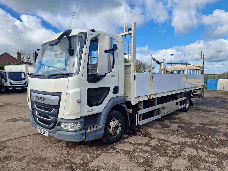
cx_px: 111
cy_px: 84
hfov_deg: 71.6
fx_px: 158
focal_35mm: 24
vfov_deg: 56.8
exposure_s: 1/694
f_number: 1.8
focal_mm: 5.4
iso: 50
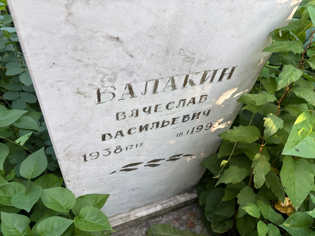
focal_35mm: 26
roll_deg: -15.3
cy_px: 118
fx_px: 237
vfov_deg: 53.1
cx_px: 158
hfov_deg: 67.3
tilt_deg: -42.6
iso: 40
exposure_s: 1/121
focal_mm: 5.96
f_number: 1.6
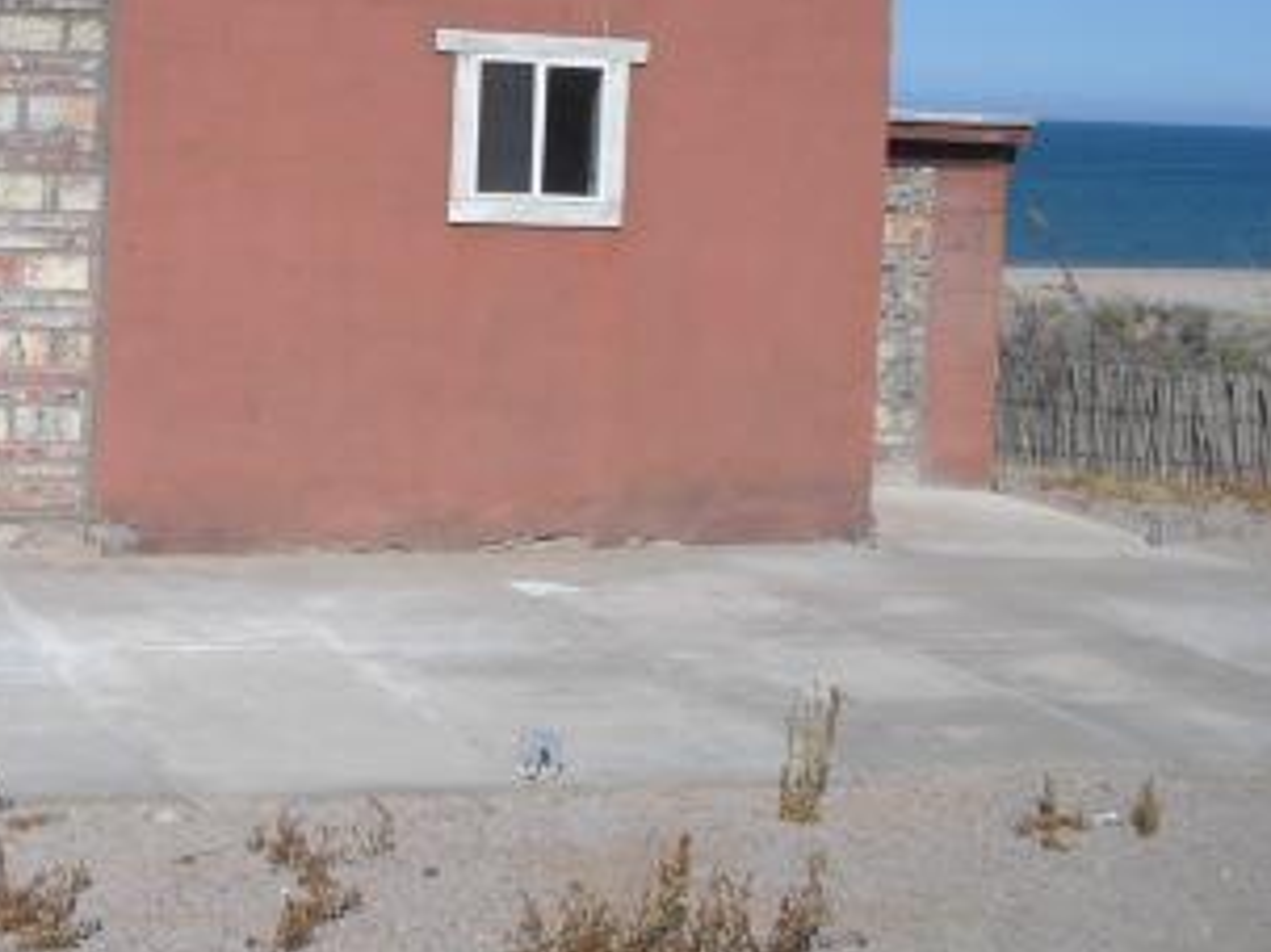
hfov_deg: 24.4
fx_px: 2789
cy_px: 122
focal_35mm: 76
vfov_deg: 19.1
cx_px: -25
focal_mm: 6.3
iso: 64
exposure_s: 1/250
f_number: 7.8
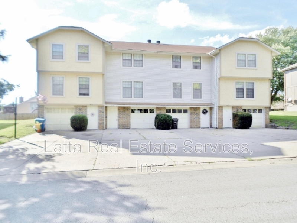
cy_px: 112
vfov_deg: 53.1
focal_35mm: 26
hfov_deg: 67.3
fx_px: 223
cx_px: 148
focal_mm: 4.6
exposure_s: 1/400
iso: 80
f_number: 3.2
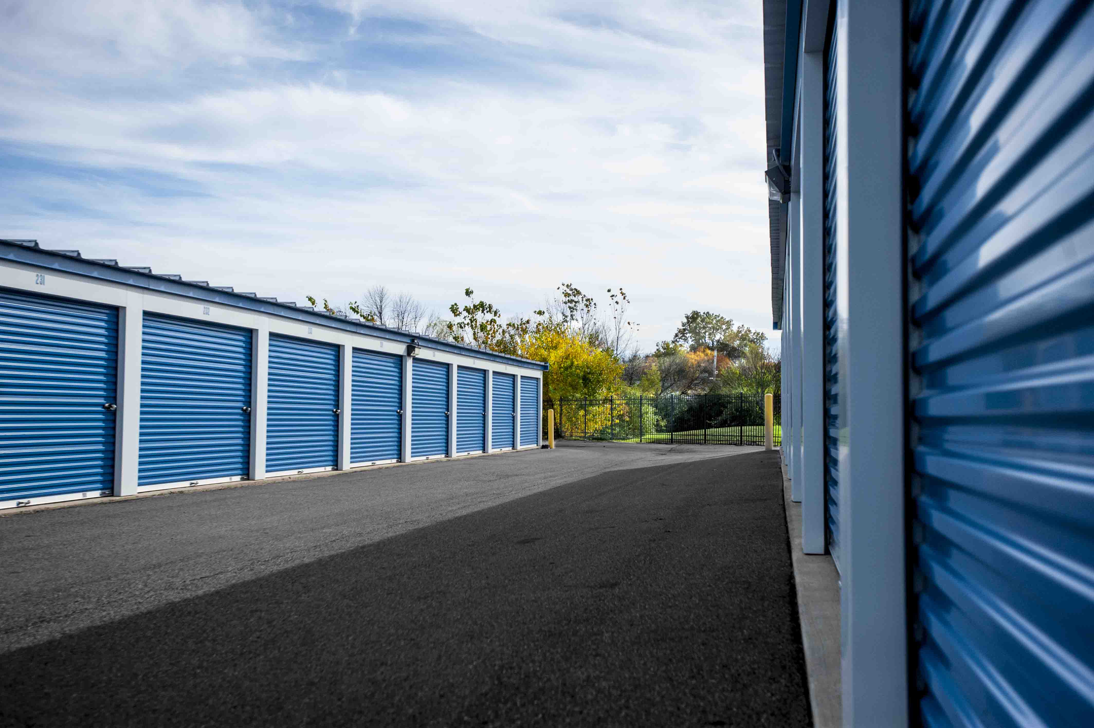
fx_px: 1063
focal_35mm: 35
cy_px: 364
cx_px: 547
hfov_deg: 54.5
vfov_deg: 37.8
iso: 800
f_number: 4
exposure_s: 1/8000
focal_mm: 35
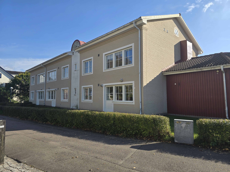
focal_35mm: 23
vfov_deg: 58.9
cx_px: 115
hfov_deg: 73.9
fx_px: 153
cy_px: 86
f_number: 1.7
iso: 12
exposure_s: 1/571
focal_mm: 6.3
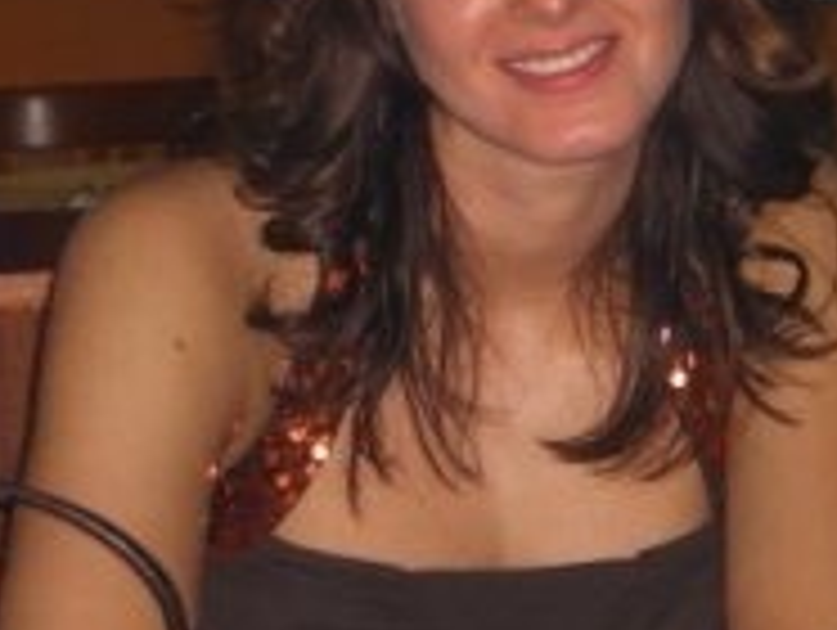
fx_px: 5302
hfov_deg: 9.0
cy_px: 225
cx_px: 432
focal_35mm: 219
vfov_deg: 6.8
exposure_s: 1/60
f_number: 4
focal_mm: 14.2
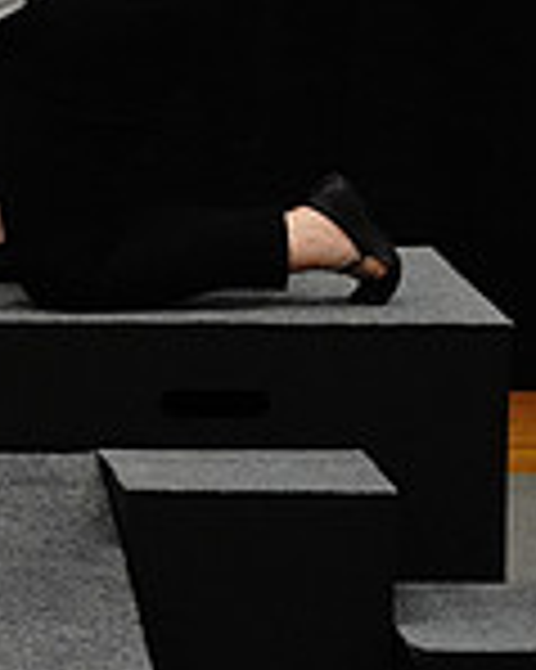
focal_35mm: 400
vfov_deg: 4.8
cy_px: -110
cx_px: -730
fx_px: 7936
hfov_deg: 3.8
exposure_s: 1/160
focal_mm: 73
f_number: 5.6
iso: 8000
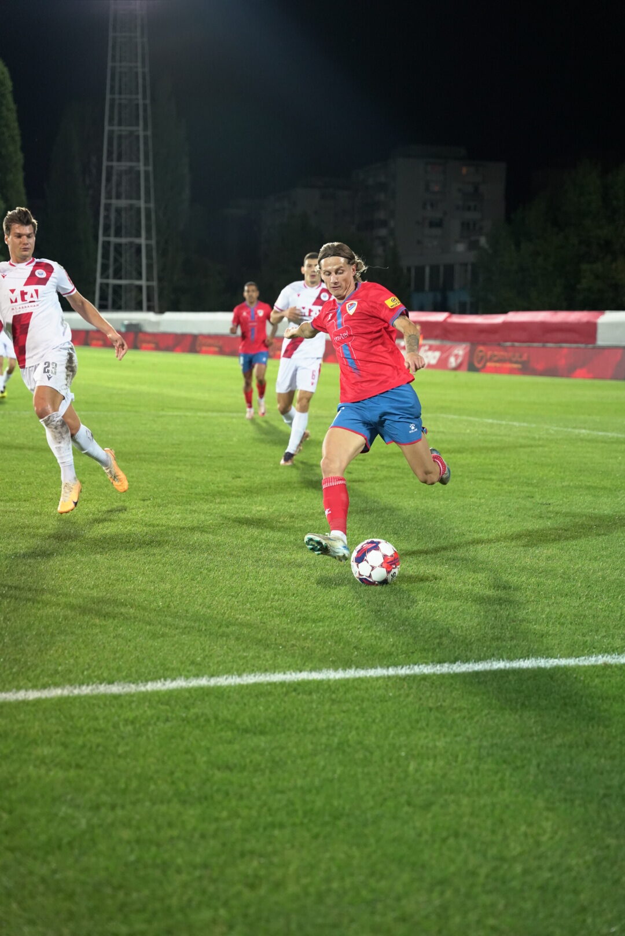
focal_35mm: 64
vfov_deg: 31.2
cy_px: 468
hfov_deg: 21.1
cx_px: 312
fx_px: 1677
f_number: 2.8
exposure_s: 1/1250
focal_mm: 64.5
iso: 4000
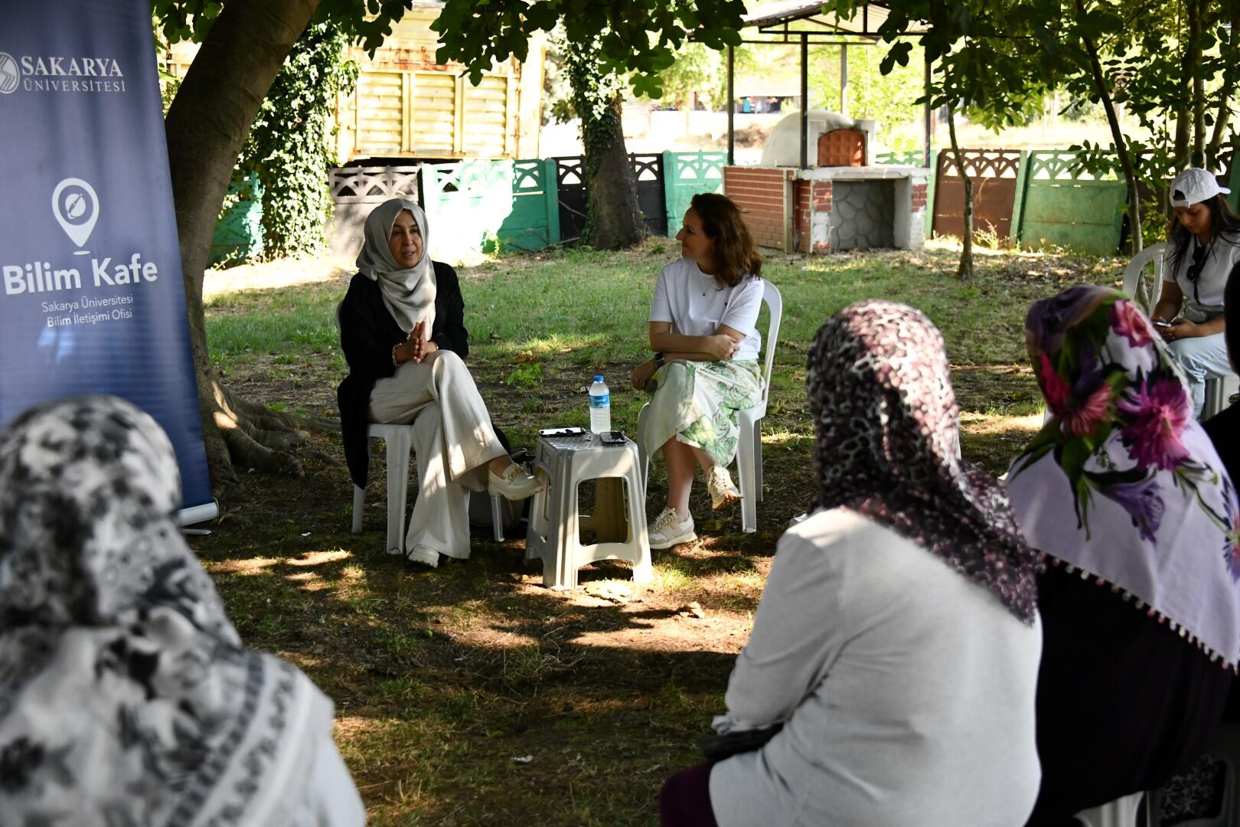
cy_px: 414
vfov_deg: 28.1
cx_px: 620
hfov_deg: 41.1
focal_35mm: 48
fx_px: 1653
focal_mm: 48
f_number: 5
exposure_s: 1/1600
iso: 4000
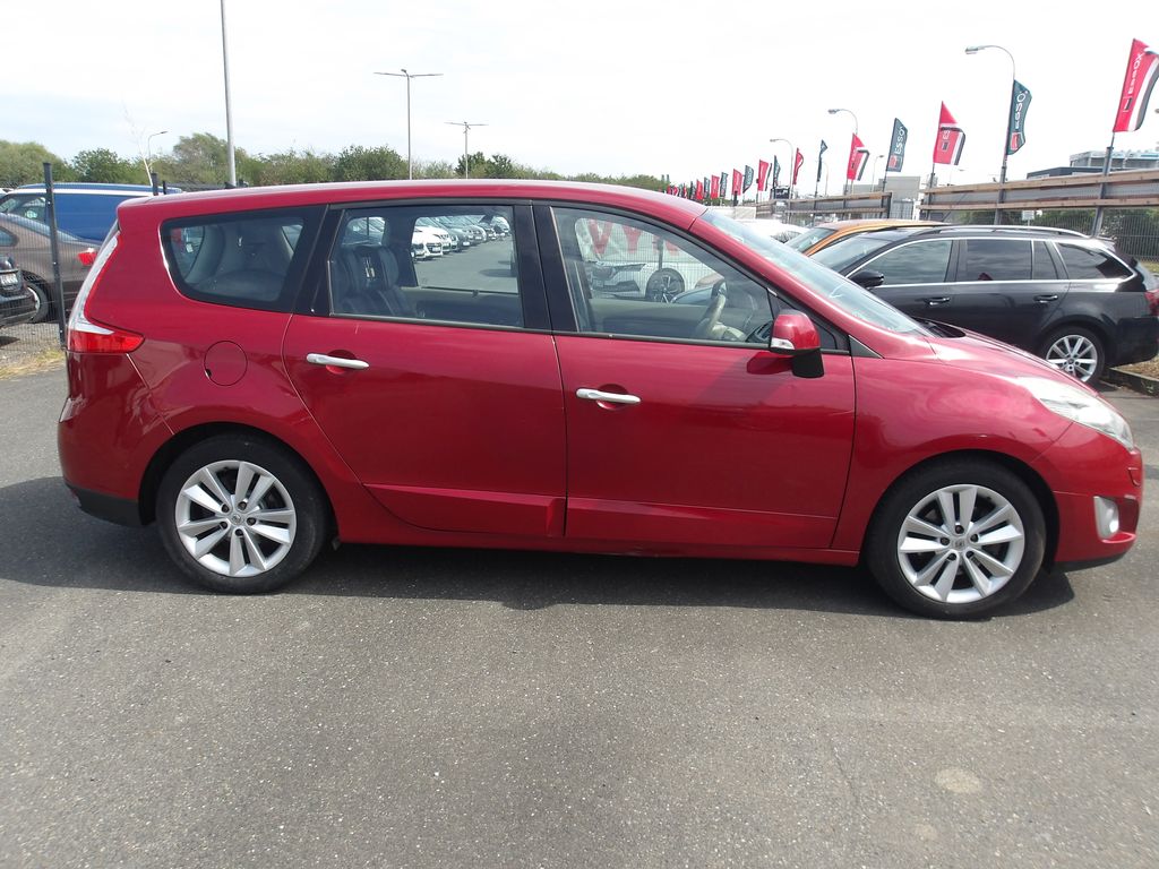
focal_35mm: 27
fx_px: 904
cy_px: 434
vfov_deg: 51.4
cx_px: 580
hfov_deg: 65.3
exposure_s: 1/82
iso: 100
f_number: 10.4
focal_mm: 4.9
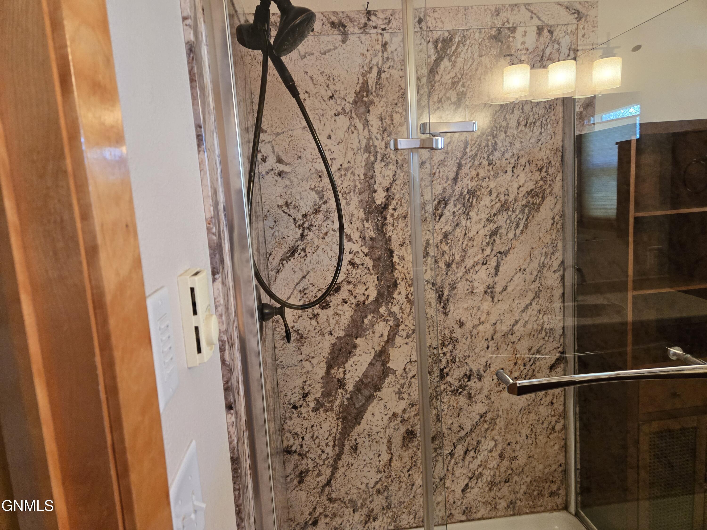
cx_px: 354
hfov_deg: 73.9
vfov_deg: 58.9
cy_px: 265
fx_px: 470
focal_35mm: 23
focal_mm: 5.4
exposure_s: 1/120
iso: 500
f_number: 1.8
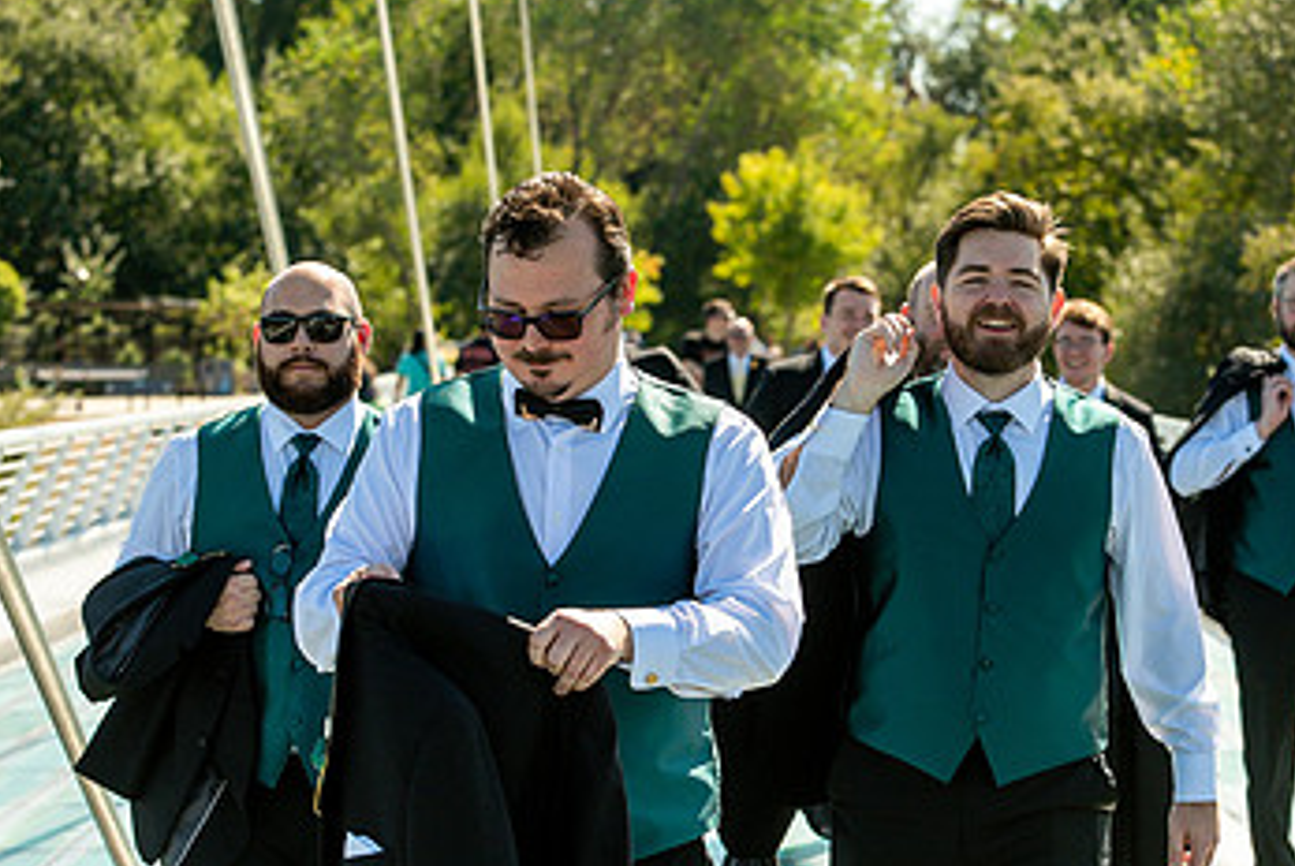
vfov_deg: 10.0
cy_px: 517
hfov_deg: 14.9
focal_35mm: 137
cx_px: 810
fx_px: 4932
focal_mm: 82
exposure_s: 1/1600
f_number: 5.6
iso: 400
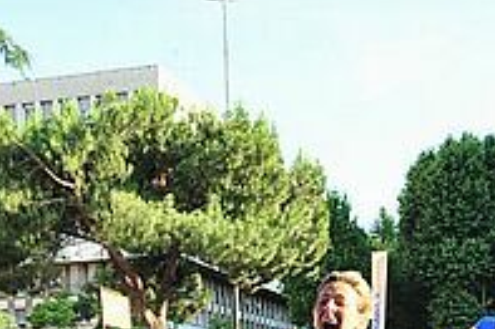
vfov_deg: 17.2
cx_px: 329
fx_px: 1003
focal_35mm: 73
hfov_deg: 27.6
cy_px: 461
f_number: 4.5
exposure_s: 1/500
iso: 400
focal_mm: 24
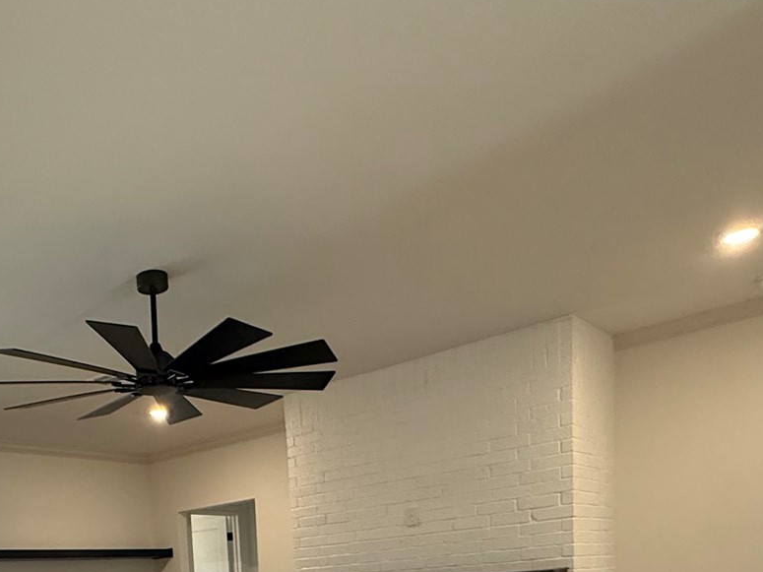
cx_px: 191
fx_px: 815
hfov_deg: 48.2
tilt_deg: -5.2
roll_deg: +3.2
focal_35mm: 37
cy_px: 695
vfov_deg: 31.9
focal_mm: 2.22
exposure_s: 1/120
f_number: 2.2
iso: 400
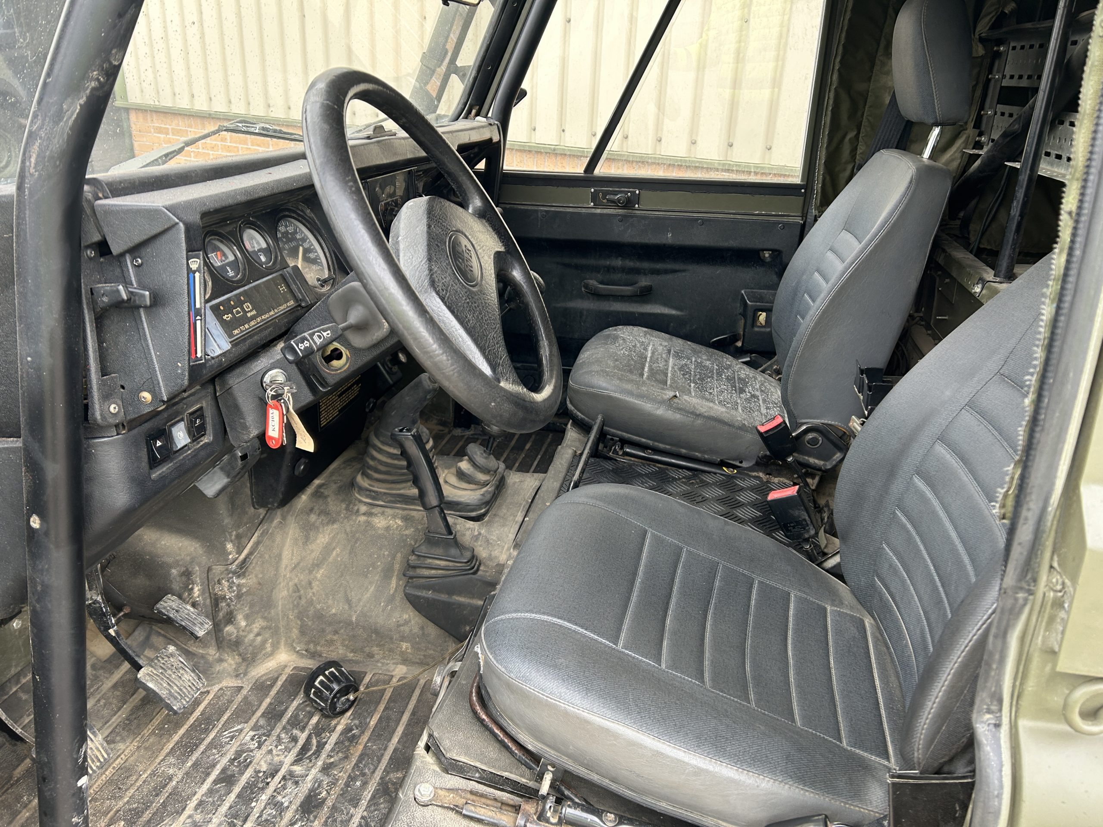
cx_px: 552
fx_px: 828
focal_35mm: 26
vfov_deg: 53.1
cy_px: 414
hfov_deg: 67.3
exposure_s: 1/121
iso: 80
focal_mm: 5.7
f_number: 1.5
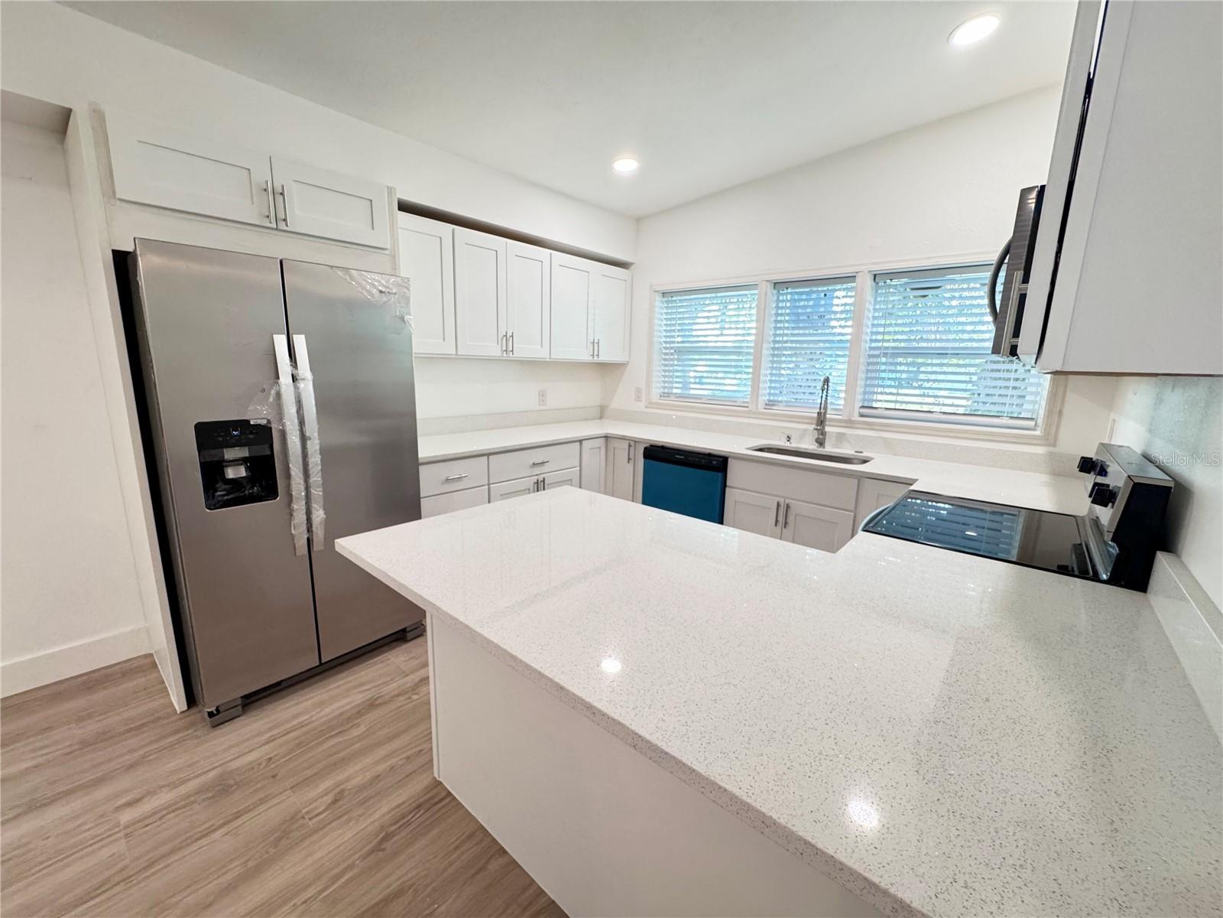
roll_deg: -1.3
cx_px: 612
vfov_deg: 85.7
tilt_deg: -12.3
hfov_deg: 102.1
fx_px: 495
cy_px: 459
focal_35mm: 14
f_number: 2.2
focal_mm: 2.22
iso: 320
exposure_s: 1/60
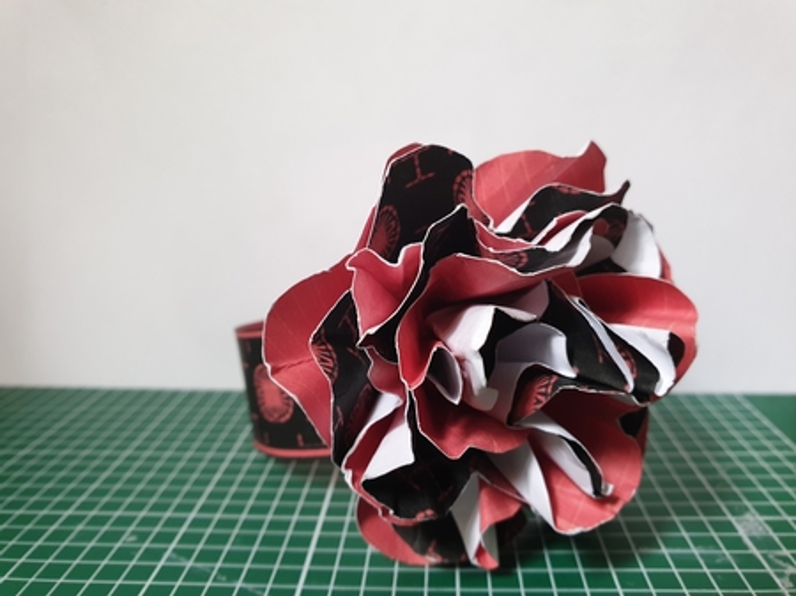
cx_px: 398
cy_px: 298
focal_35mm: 26
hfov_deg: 67.3
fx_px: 598
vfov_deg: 53.0
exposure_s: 1/60
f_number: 2.4
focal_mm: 4.3
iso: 400
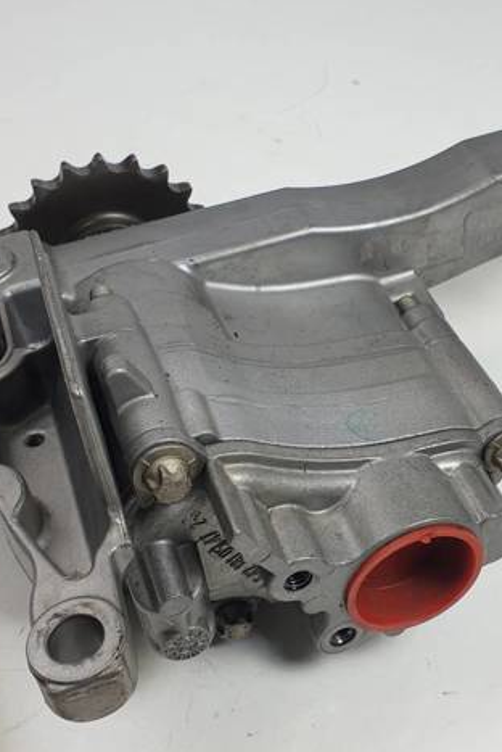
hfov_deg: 35.6
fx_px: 773
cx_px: 335
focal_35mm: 37
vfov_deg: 51.9
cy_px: 381
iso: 50
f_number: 2.4
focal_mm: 4.3
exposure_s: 1/184
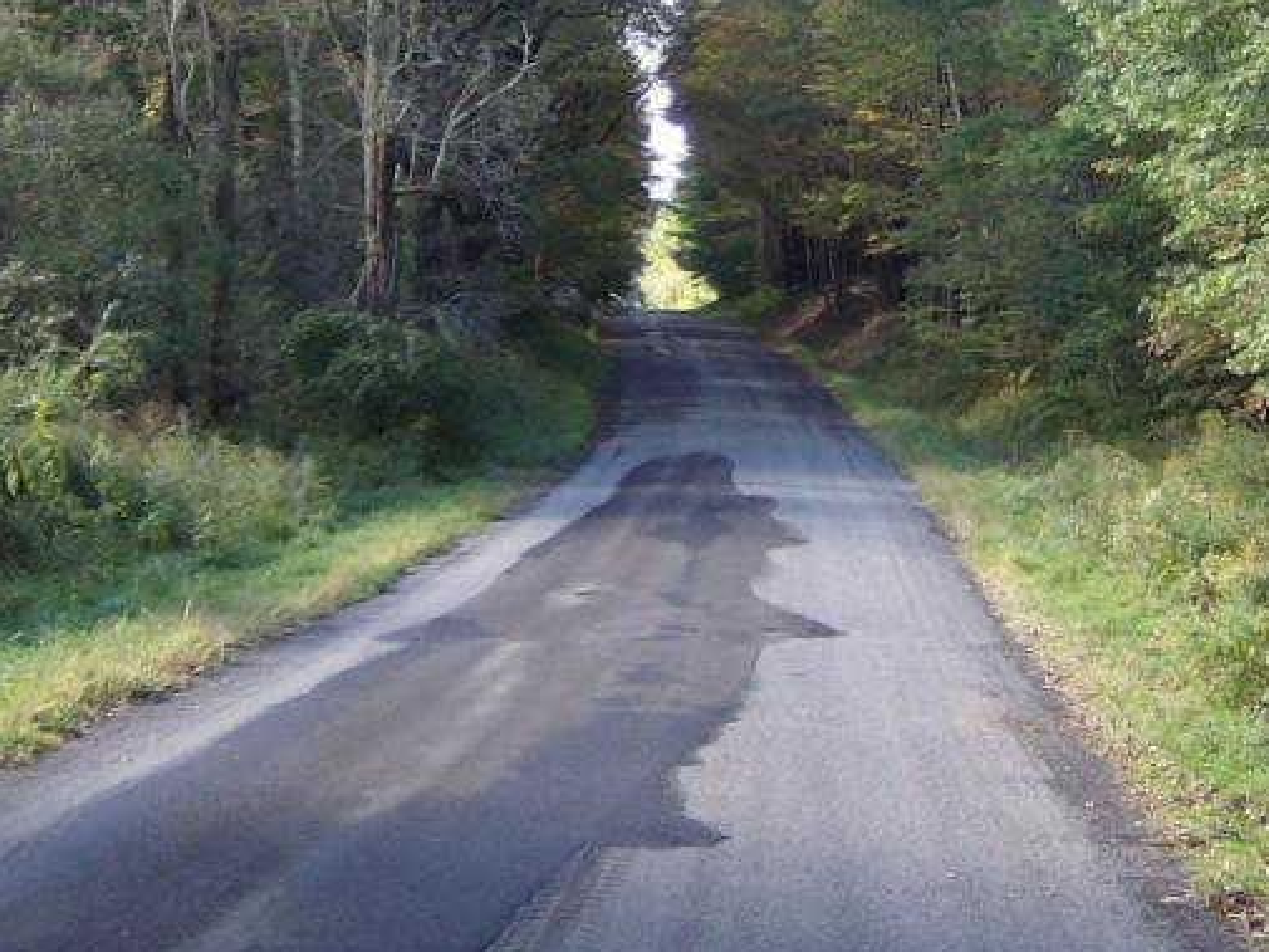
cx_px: 641
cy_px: 239
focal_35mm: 73
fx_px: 2677
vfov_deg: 20.0
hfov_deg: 26.7
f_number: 2.8
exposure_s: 1/176
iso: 100
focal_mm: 6
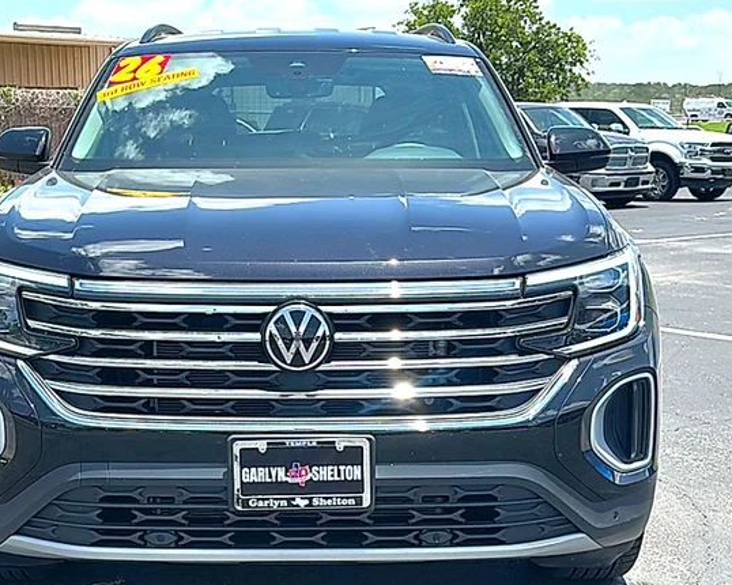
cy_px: 339
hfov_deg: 39.4
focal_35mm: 47
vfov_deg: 32.0
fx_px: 1018
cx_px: 307
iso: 80
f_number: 1.78
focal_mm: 6.86
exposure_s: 1/2899
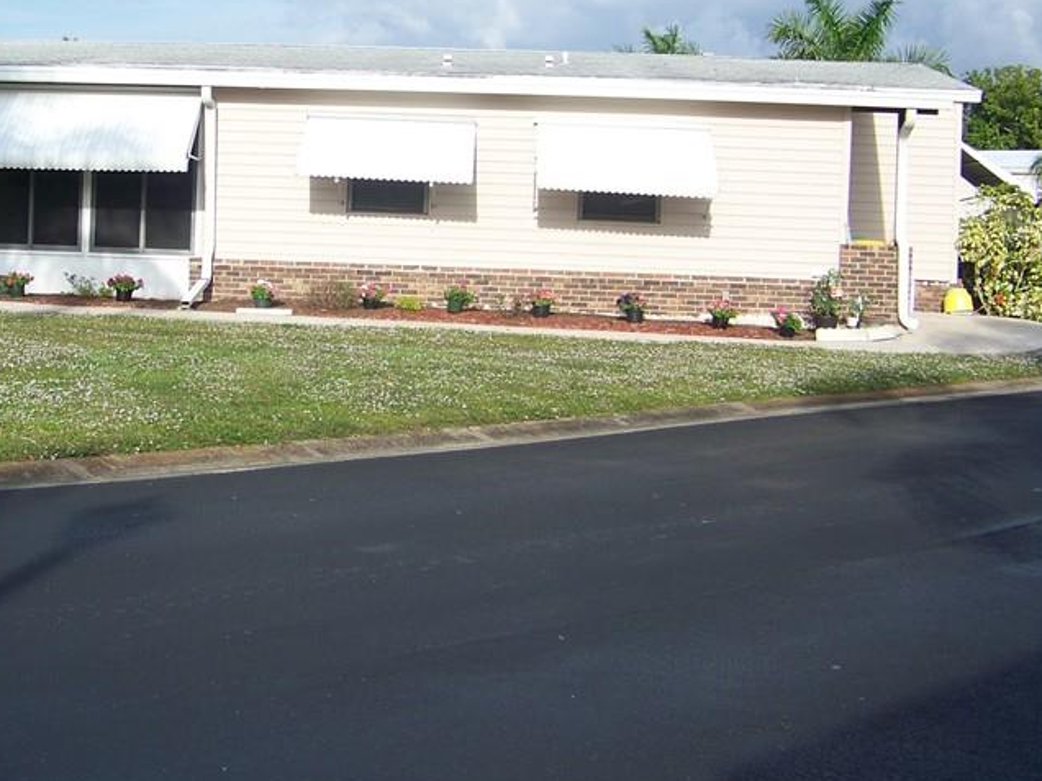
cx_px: 244
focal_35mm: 58
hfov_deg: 32.5
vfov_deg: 25.1
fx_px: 1746
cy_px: 252
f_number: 2.8
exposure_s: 1/800
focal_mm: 5.85
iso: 64
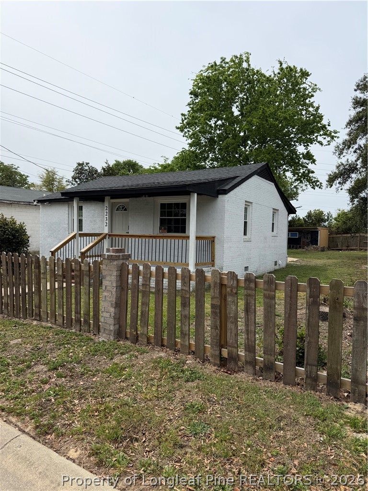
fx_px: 340
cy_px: 246
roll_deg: -1.4
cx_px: 184
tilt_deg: -2.7
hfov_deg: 56.8
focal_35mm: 24
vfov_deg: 71.6
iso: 80
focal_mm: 6.76
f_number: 1.78
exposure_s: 1/6173
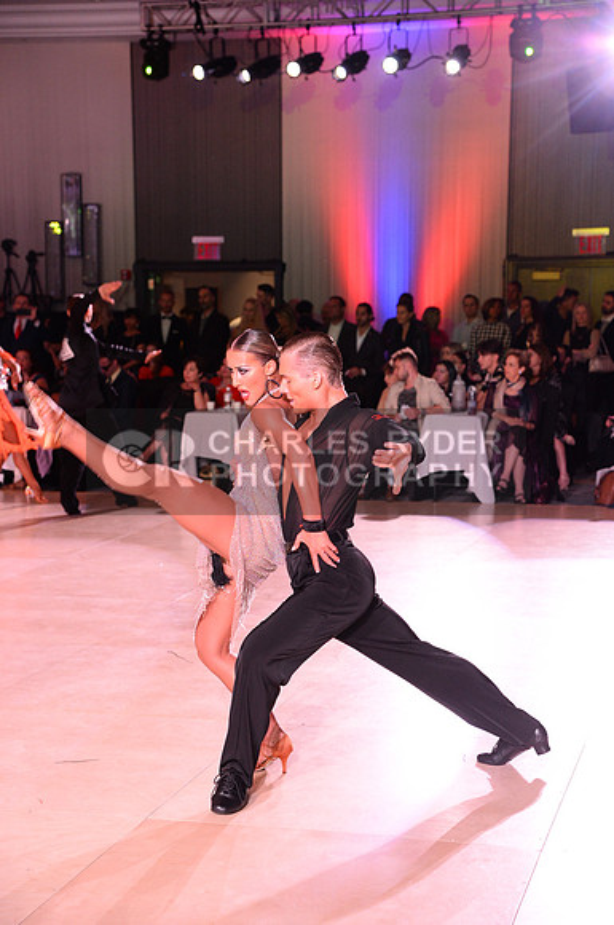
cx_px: 307
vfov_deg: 27.0
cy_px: 462
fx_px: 1924
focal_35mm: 75
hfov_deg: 18.1
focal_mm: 75
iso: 3200
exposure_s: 1/250
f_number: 5
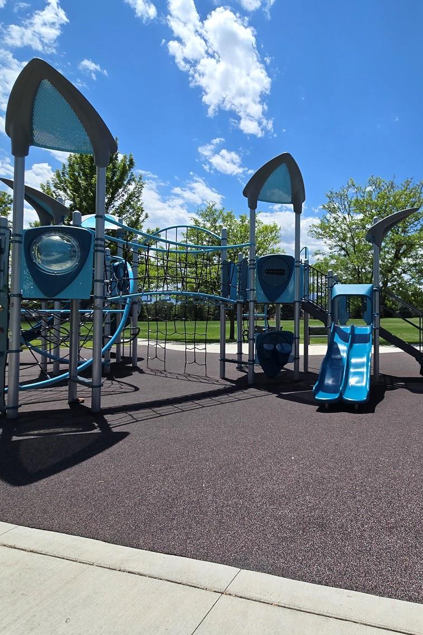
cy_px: 302
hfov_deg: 60.1
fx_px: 335
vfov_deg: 86.8
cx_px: 330
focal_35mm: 19
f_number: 2.2
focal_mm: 2.2
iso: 50
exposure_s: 1/2913
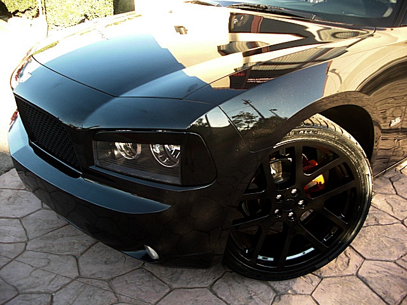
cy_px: 152
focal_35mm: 36
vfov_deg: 39.7
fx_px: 423
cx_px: 204
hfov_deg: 51.4
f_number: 2.8
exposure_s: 1/125
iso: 100
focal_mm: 6.3
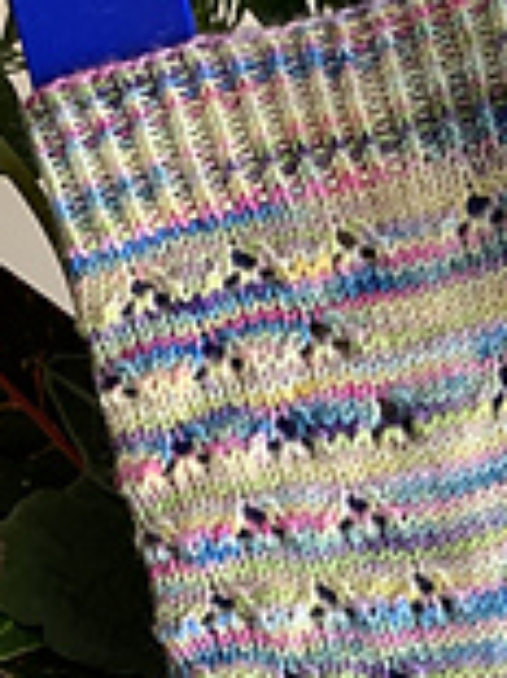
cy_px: 862
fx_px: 1643
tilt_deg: -46.1
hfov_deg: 17.5
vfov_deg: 21.3
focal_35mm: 84
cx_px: 199
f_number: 1.8
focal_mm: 4.25
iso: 125
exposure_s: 1/60
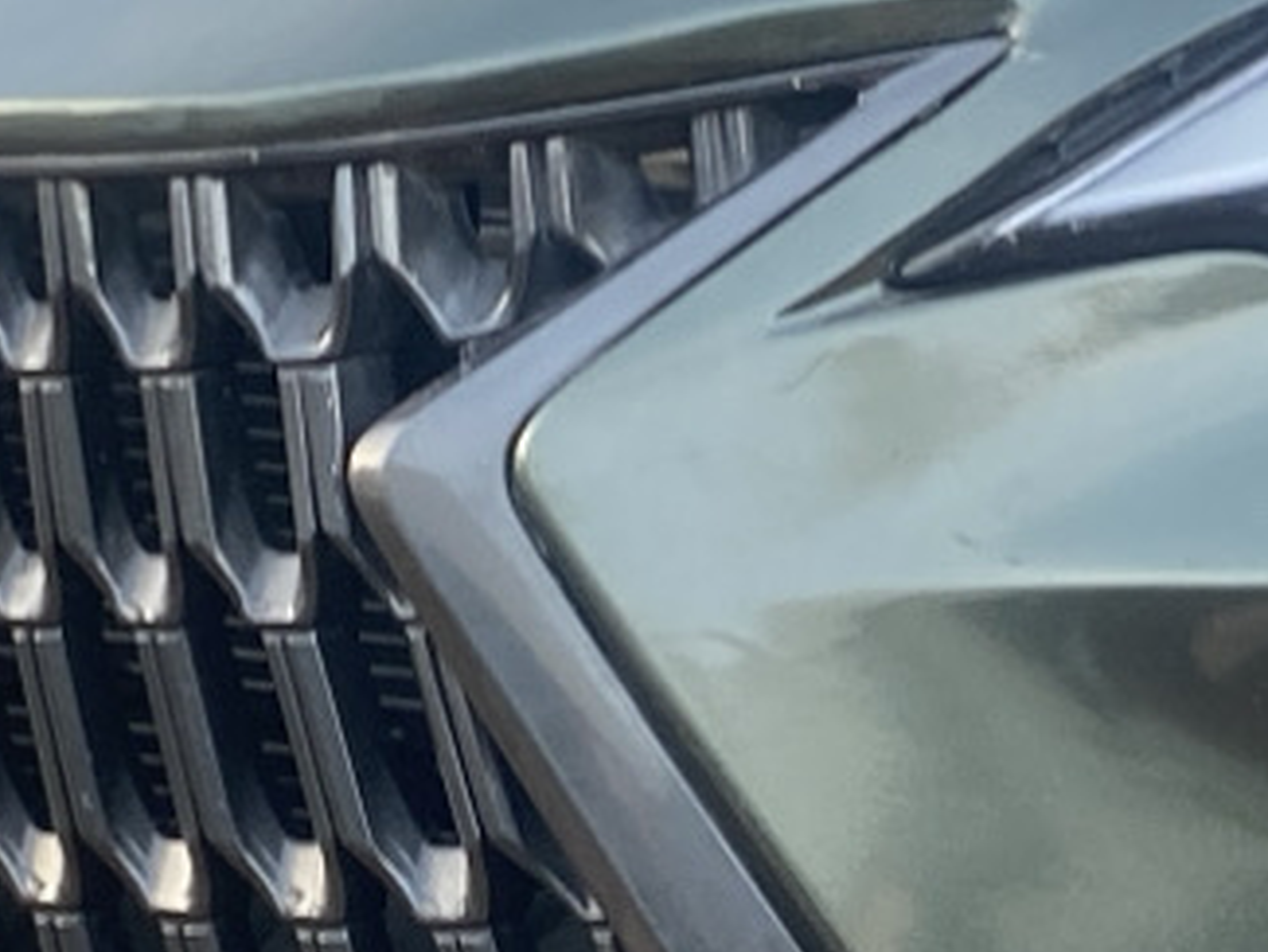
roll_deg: +4.0
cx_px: 878
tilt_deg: -12.1
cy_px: 925
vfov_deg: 9.2
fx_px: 5863
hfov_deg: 12.3
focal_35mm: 160
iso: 100
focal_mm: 4.25
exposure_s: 1/100
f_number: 1.8
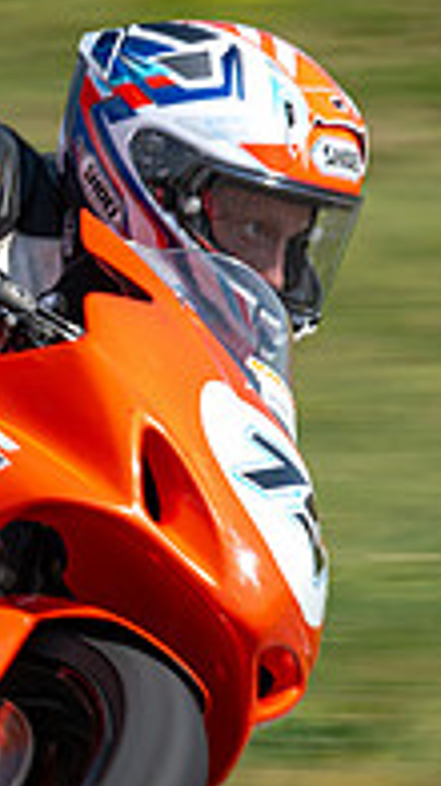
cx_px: -325
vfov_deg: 2.3
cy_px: 303
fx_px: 19408
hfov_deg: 1.3
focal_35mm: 932
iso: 140
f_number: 16
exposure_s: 1/160
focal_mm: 300
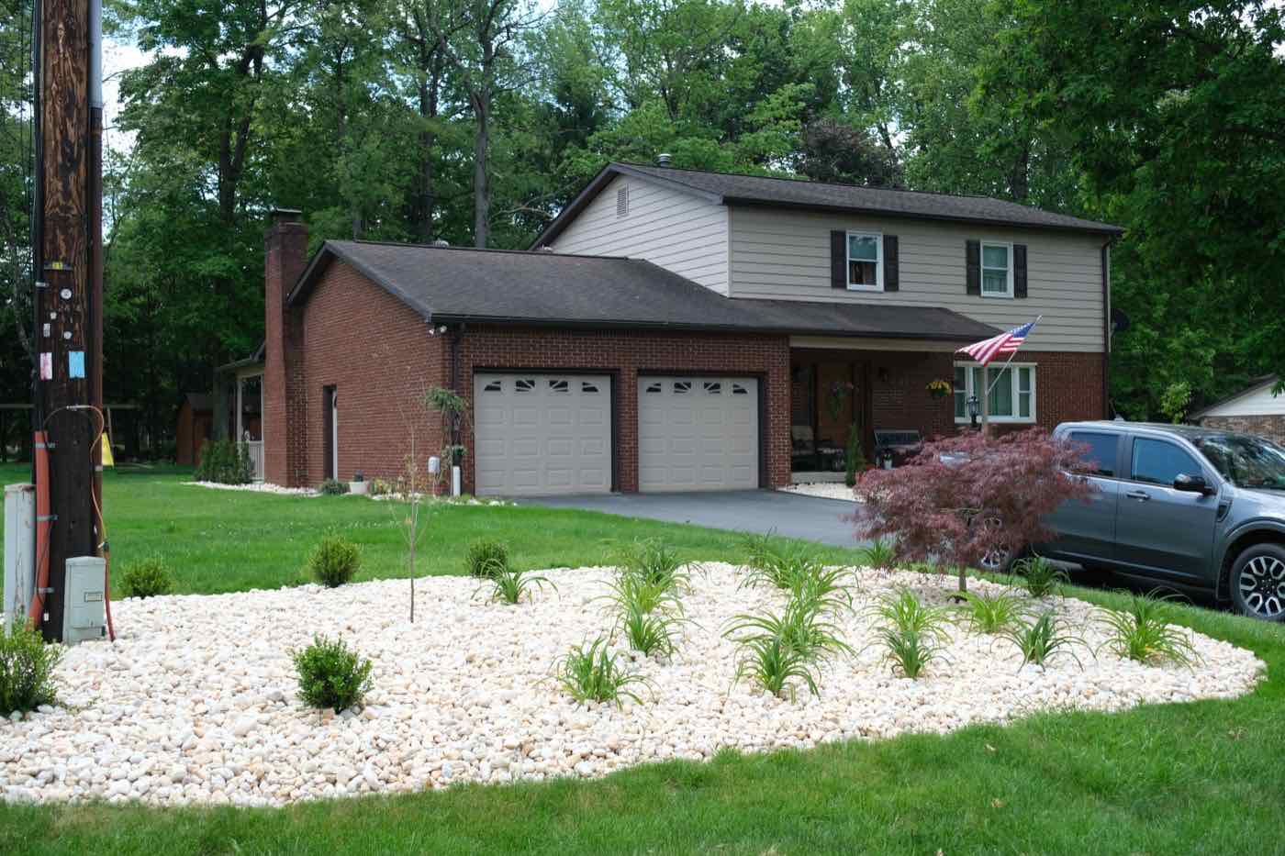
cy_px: 428
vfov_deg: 33.4
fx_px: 1428
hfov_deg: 48.5
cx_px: 642
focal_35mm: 40
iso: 160
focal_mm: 26.4
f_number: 2.8
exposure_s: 1/680
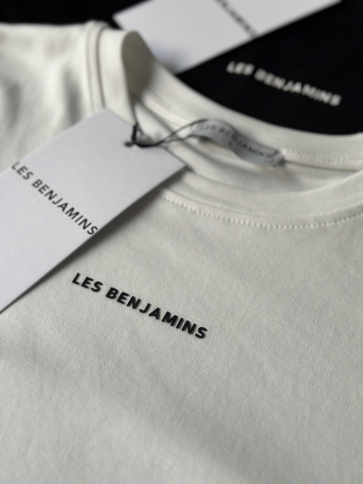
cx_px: 182
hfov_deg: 30.3
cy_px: 242
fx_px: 671
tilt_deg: -55.8
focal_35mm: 48
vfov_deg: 39.7
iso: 80
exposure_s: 1/121
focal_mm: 6.86
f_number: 1.78
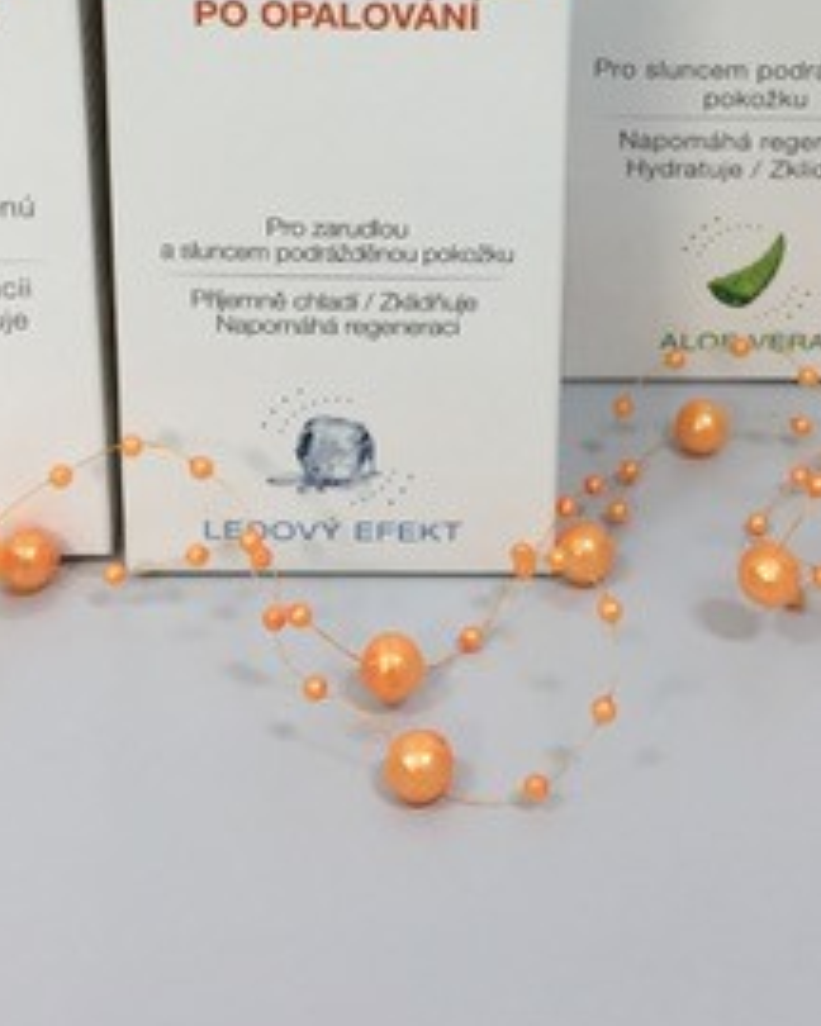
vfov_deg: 26.1
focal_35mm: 67
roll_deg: -0.2
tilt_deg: -18.3
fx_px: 2035
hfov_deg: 22.8
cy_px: -110
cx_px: 468
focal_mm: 4.15
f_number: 2.2
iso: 40
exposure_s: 1/33
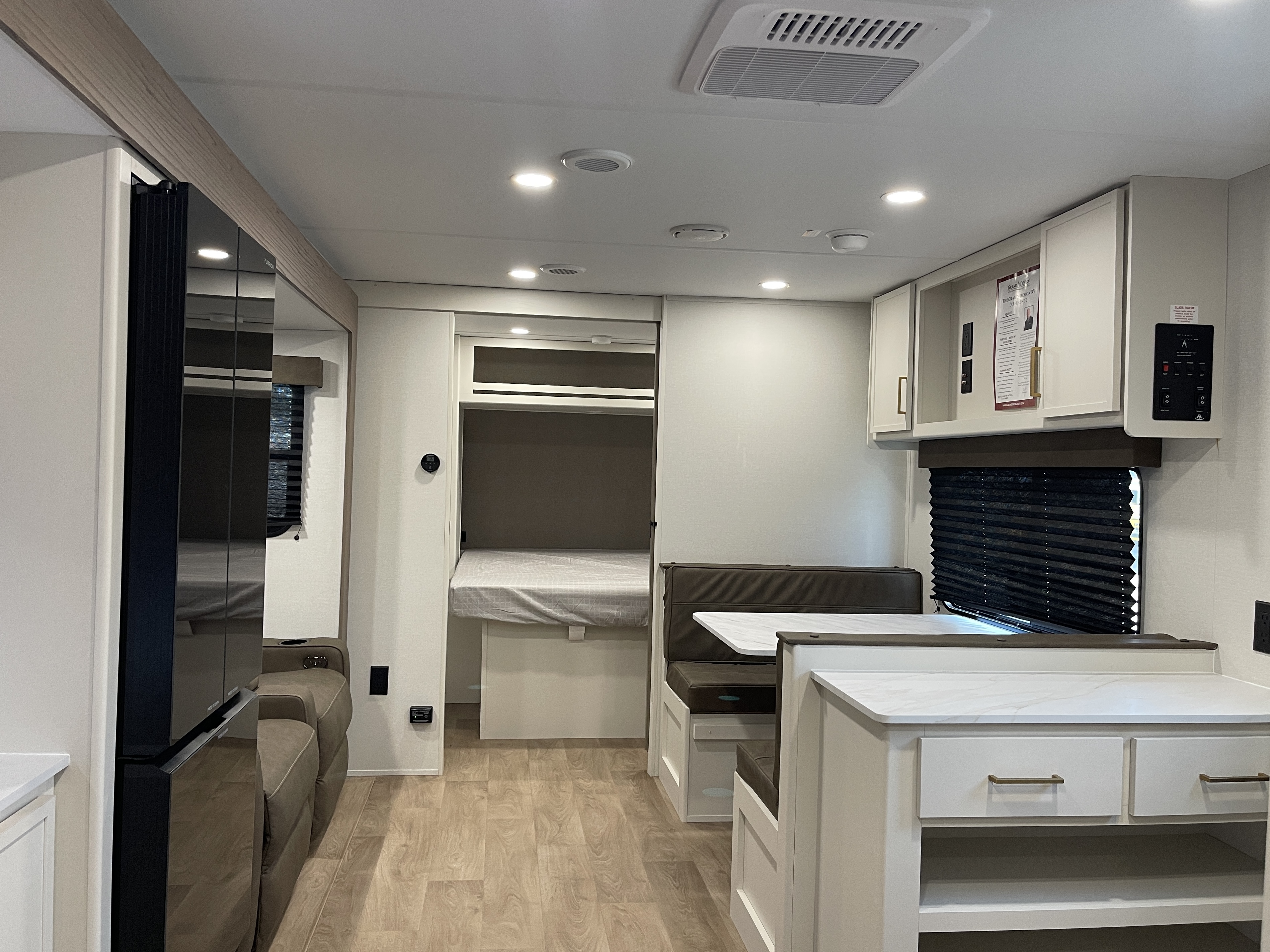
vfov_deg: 54.9
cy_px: 476
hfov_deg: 69.4
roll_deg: -2.5
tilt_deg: -2.3
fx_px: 917
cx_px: 635
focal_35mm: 25
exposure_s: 1/60
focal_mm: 5.1
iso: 125
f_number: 1.6
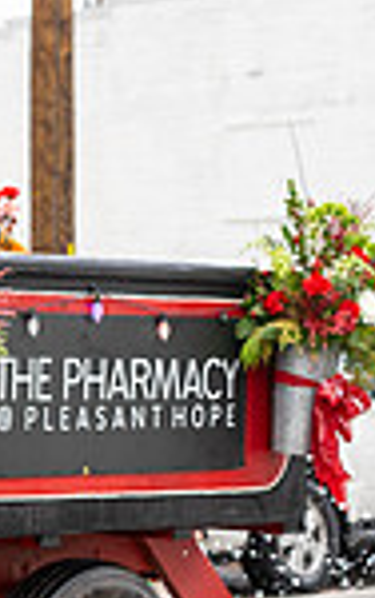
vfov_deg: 14.4
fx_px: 2366
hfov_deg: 8.3
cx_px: -528
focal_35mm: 145
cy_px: 442
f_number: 2.8
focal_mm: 35
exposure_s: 1/640
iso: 500
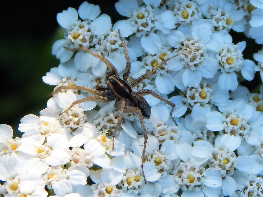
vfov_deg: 8.2
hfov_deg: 10.9
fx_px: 1383
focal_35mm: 182
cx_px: 132
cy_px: 98
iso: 125
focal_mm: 32.8
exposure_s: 1/250
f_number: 5.3
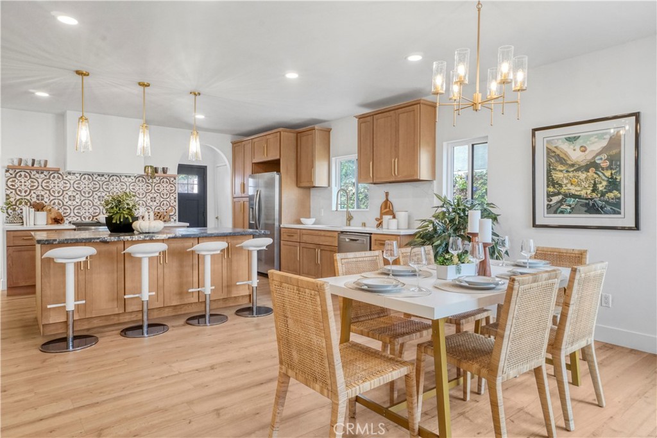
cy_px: 219
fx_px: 411
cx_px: 328
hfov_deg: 77.3
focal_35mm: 22
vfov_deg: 56.2
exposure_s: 1/8
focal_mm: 15
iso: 1000
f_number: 14
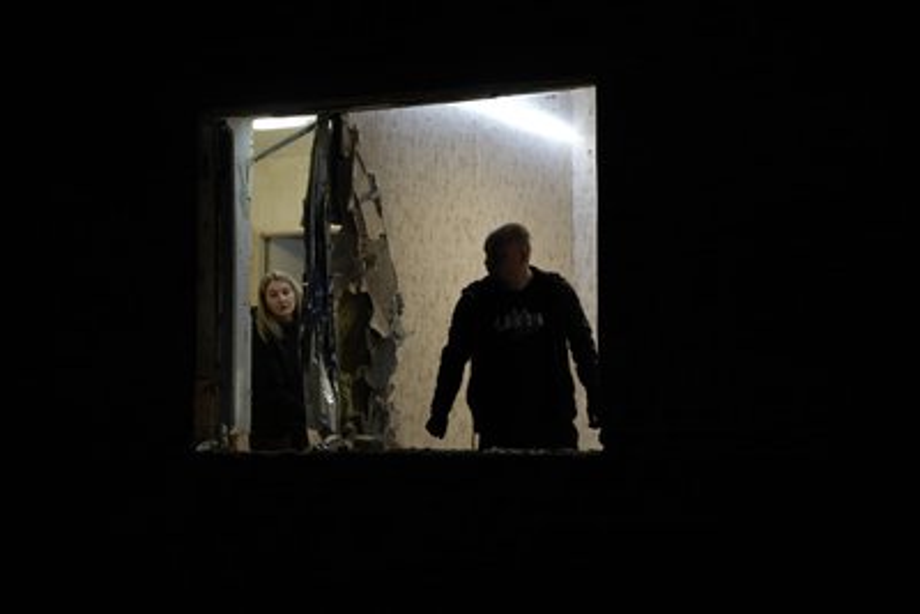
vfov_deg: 18.2
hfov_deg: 27.0
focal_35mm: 75
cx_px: 460
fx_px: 1917
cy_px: 307
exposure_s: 1/80
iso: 500
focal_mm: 75
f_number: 4
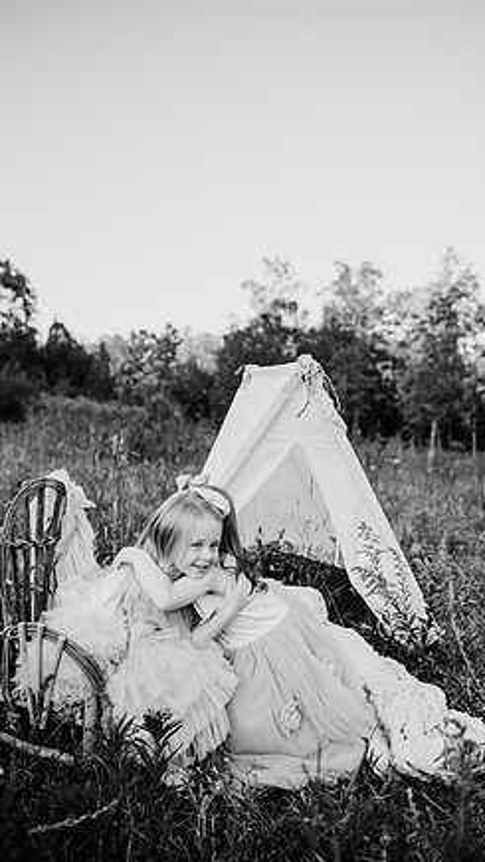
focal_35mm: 26
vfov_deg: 71.9
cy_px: 438
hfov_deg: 44.4
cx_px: 265
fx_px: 594
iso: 250
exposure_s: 1/800
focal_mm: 24
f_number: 2.5
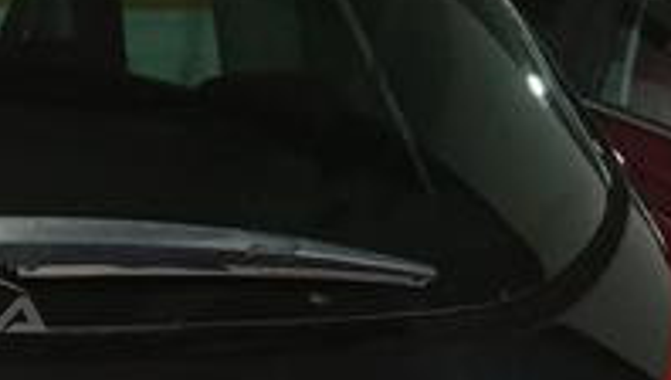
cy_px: 263
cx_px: -254
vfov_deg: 14.1
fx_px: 1532
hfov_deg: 21.7
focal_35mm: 86
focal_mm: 5.24
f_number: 1.7
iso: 5200
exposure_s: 1/20
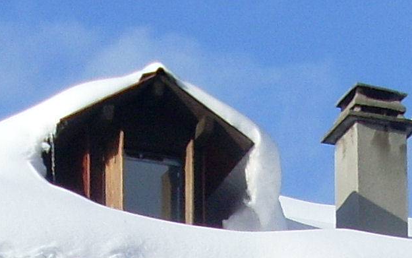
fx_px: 2224
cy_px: 759
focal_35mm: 198
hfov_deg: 10.5
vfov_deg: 6.1
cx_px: 440
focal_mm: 6.3
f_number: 7.7
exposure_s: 1/250
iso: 80
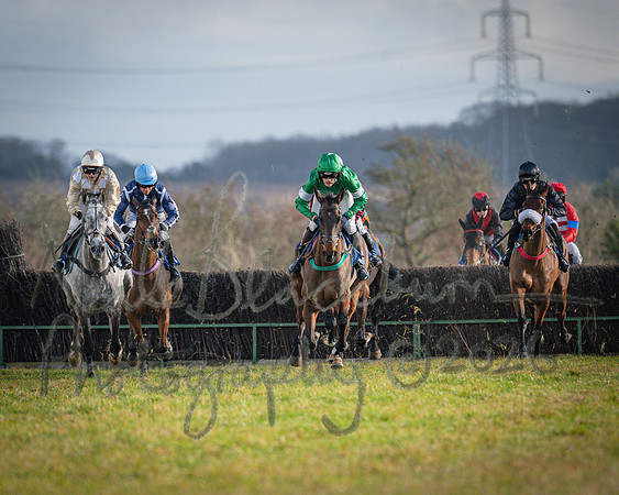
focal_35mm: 676
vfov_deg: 2.3
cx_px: 279
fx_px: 12380
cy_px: 248
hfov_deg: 2.9
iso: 400
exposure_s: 1/1600
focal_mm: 400
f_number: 5
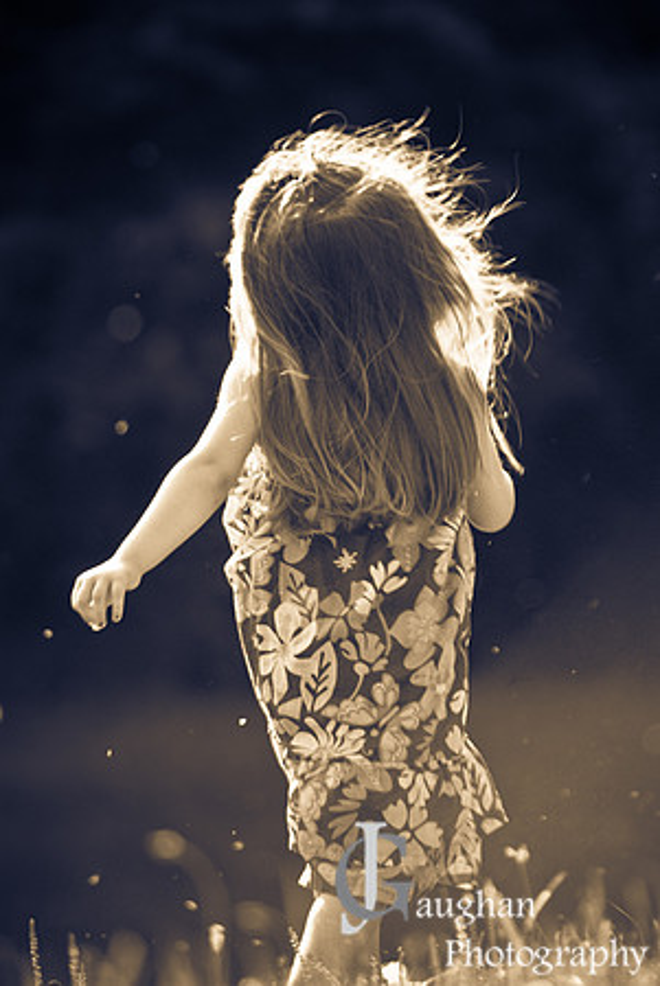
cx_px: 330
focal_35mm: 278
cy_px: 493
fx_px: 7613
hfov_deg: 5.0
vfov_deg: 7.4
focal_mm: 185
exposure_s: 1/320
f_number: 3.5
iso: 250
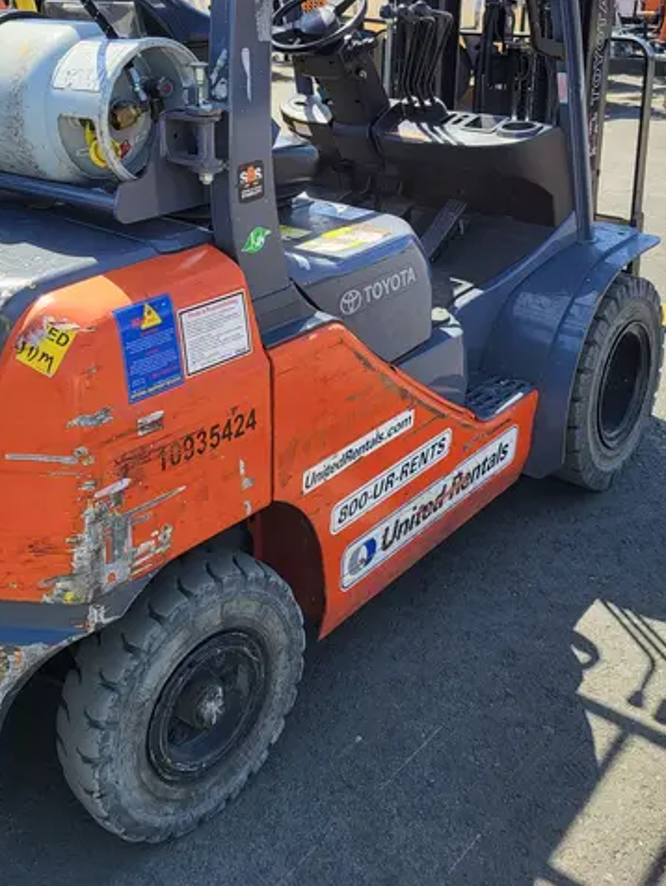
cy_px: 215
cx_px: 246
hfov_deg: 35.8
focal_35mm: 40
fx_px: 1024
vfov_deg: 45.1
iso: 40
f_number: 1.8
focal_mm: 5.4
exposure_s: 1/1429
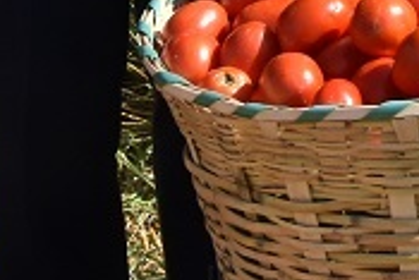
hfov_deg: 7.8
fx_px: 2854
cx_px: 1003
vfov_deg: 5.3
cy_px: -510
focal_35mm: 245
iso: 640
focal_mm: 28
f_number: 13
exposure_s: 1/640
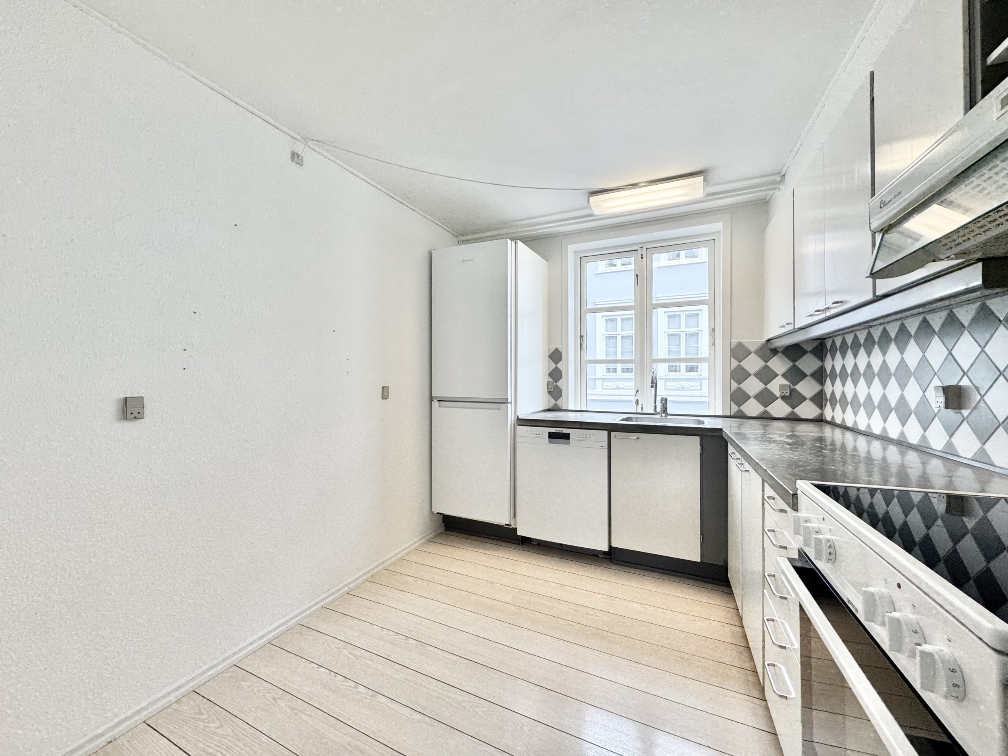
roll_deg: +0.2
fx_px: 408
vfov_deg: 85.7
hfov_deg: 102.1
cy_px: 378
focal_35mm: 14
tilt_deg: -0.1
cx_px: 504
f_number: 2.2
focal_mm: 2.22
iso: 64
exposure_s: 1/100
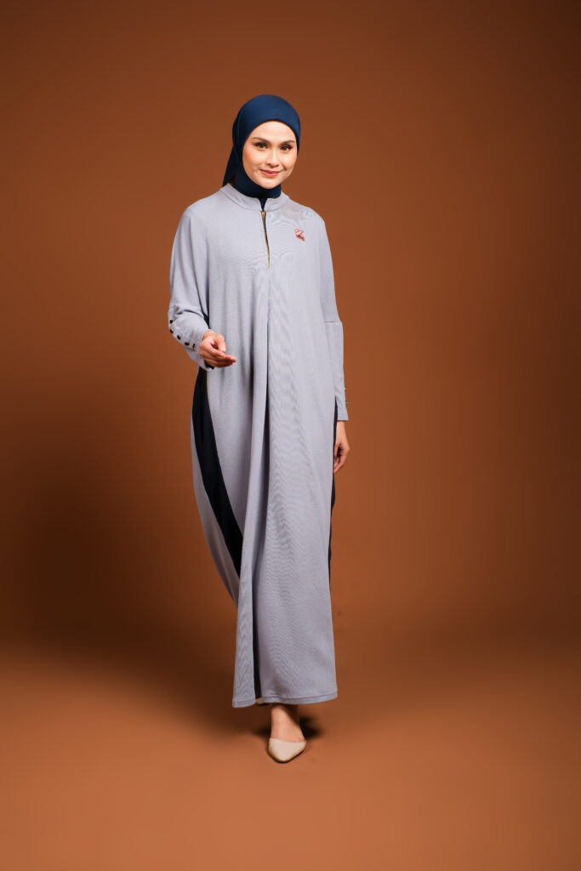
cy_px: 436
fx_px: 1283
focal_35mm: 53
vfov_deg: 37.5
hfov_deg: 25.5
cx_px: 290
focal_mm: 35
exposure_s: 1/200
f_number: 9
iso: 250
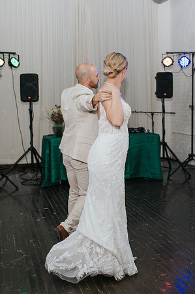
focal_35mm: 53
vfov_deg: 37.8
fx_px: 428
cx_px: 128
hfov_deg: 25.5
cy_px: 147
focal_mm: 35
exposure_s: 1/200
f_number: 2.8
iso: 1000
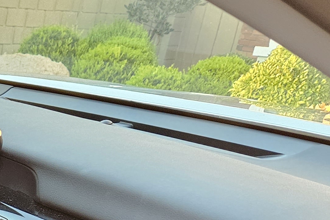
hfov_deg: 19.7
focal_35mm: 89
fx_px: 816
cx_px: -174
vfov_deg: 13.4
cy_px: 430
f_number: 1.8
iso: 800
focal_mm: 5.4
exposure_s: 1/120
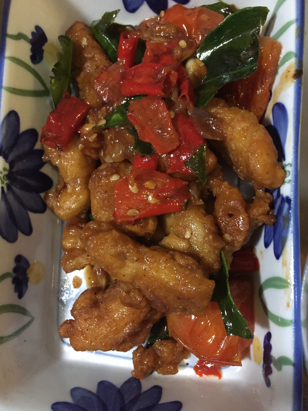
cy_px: 206
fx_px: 344
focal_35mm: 29
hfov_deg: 48.2
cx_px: 154
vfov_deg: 61.7
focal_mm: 4.15
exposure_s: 1/17
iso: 320
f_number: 2.2
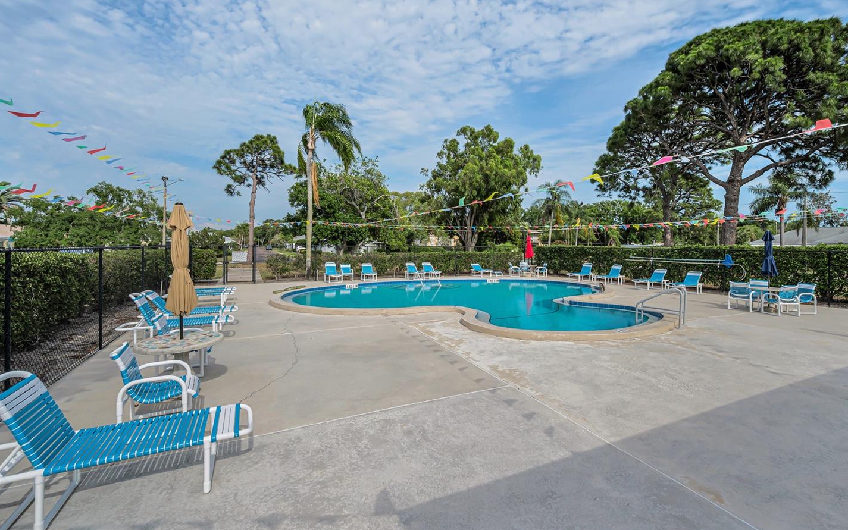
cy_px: 258
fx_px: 370
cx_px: 439
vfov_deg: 71.3
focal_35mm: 16
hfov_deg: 97.8
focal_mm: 14
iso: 320
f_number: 8
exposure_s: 1/3200
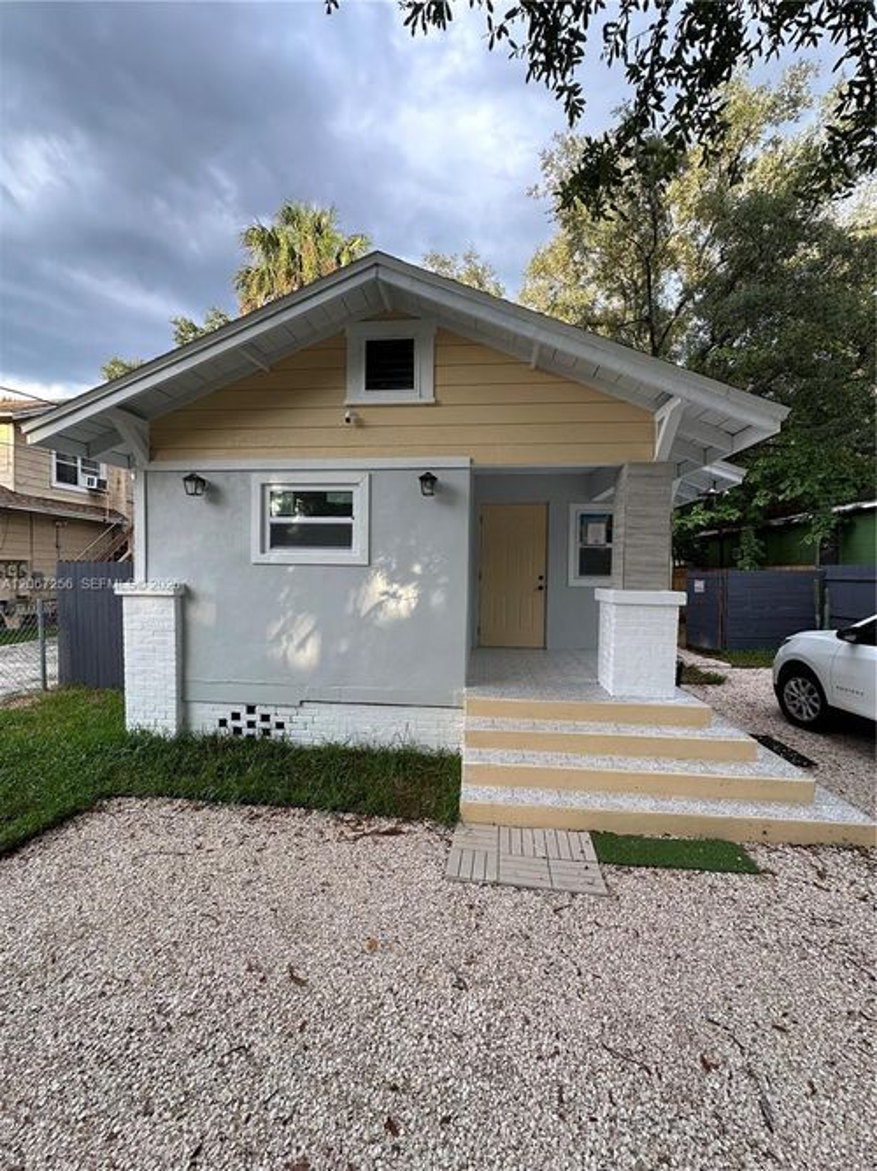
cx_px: 438
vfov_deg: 102.1
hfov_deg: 85.7
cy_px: 586
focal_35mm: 14
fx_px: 473
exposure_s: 1/99
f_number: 2.2
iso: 40
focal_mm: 2.22
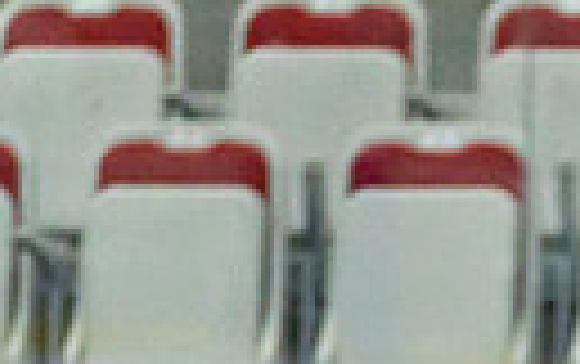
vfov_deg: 1.4
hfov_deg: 2.3
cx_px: 835
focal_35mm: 912
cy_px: 995
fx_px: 14435
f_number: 2.8
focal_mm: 144
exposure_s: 1/1250
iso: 3200
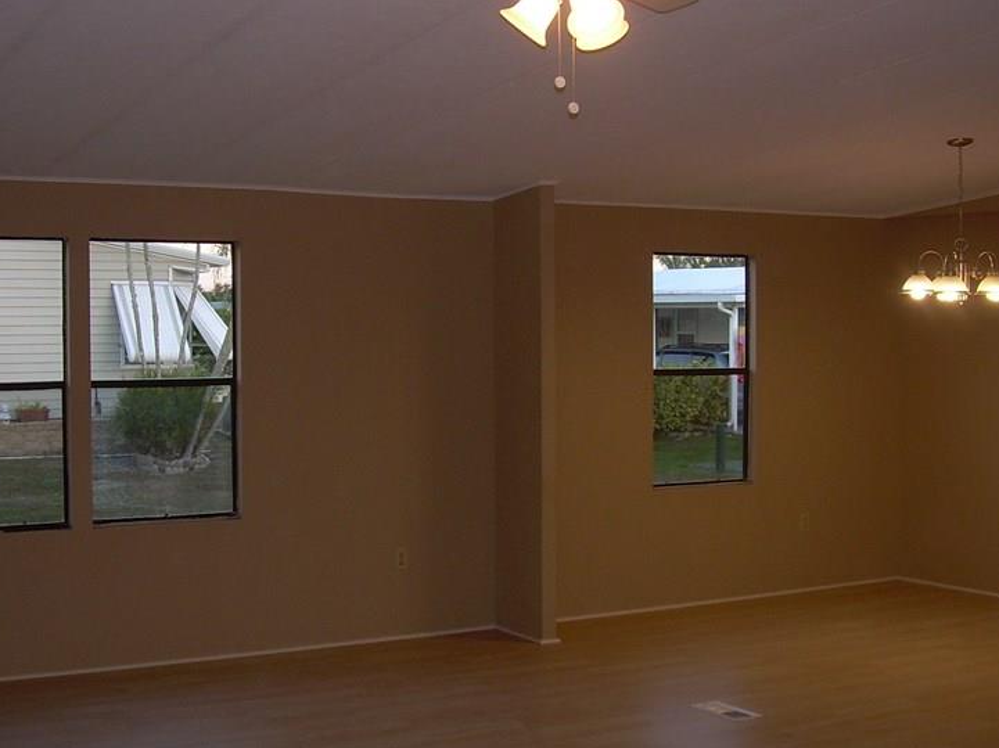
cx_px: 488
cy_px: 353
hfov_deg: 35.6
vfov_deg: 27.0
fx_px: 1558
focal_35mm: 54
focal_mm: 6.3
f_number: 2.8
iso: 50
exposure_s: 1/60
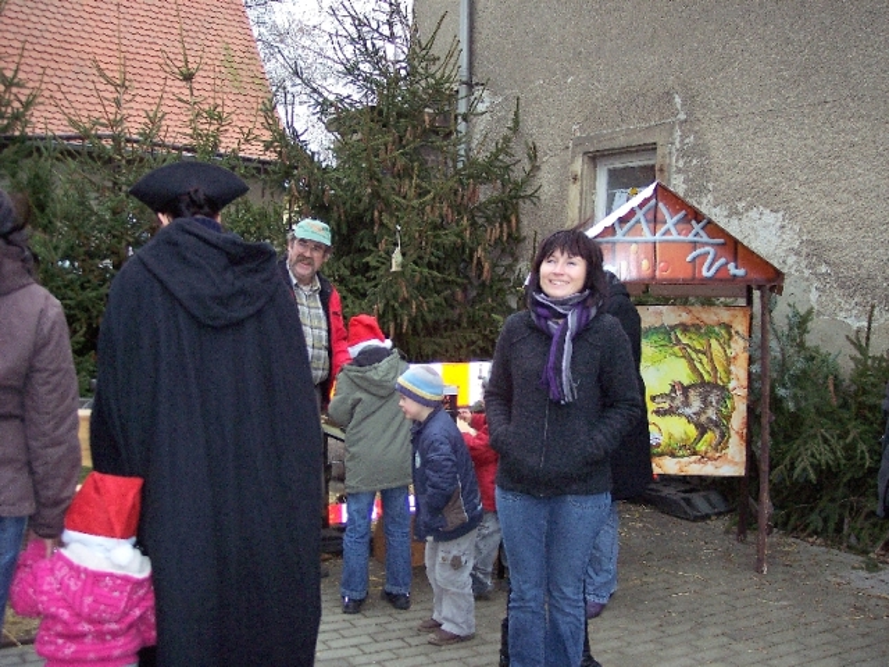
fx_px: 1002
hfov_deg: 47.9
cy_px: 334
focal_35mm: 39
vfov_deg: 36.8
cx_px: 444
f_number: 2.8
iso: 140
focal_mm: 8
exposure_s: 1/60
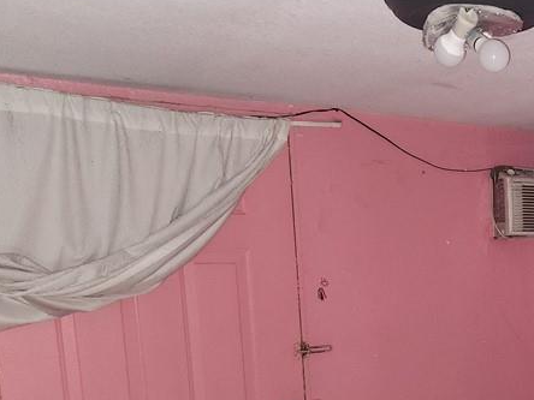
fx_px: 818
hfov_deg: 32.7
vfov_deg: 26.0
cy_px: 410
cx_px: 553
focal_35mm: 53
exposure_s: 1/12
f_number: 1.8
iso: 125
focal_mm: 5.4
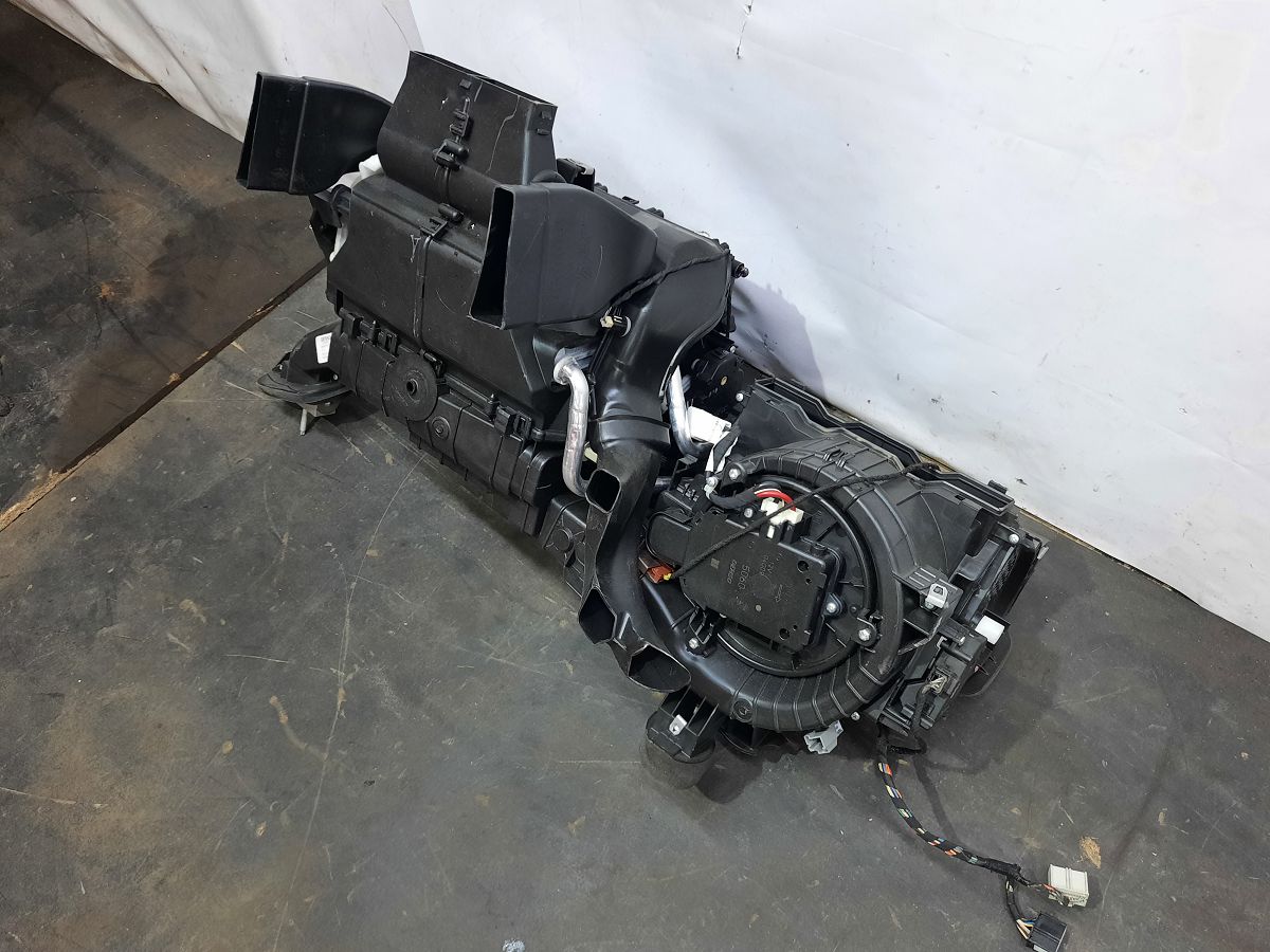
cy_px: 476
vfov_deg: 54.9
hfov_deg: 69.4
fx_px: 917
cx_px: 635
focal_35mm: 25
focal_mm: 4.6
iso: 250
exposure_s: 1/50
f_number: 2
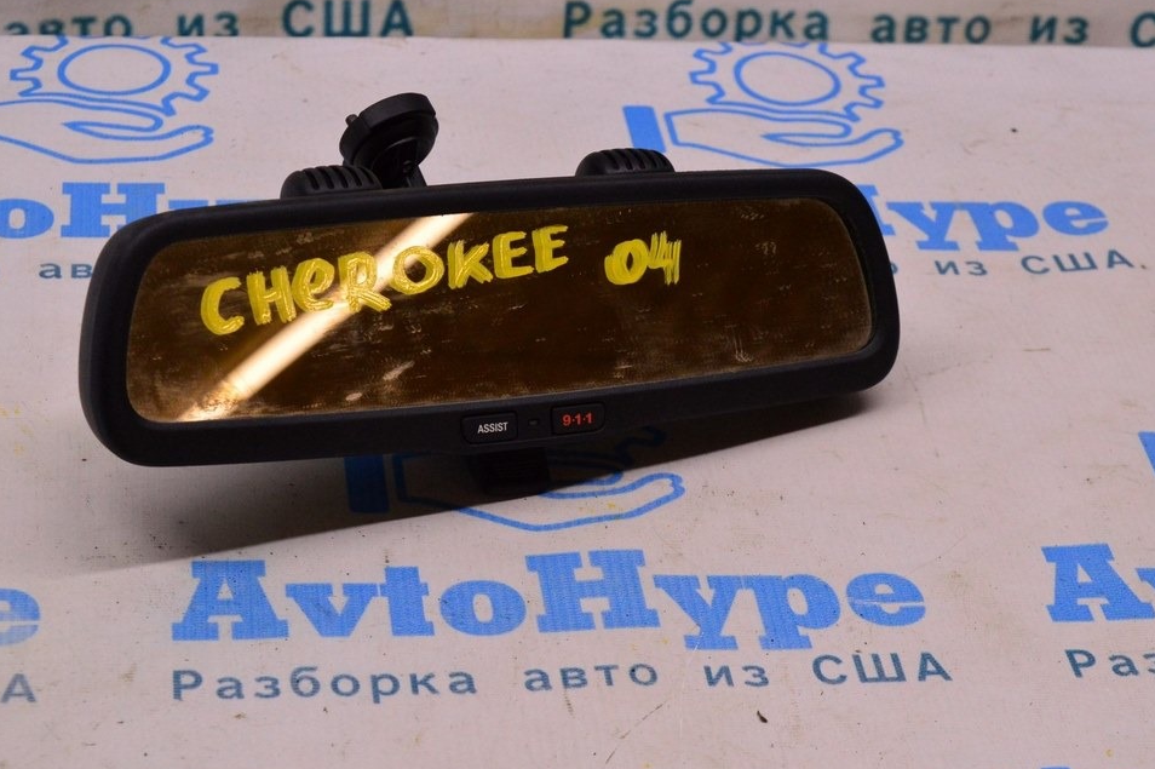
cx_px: 576
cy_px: 397
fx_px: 2839
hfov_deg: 23.0
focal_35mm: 89
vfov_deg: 15.4
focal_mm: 55
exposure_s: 1/125
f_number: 8
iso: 1600
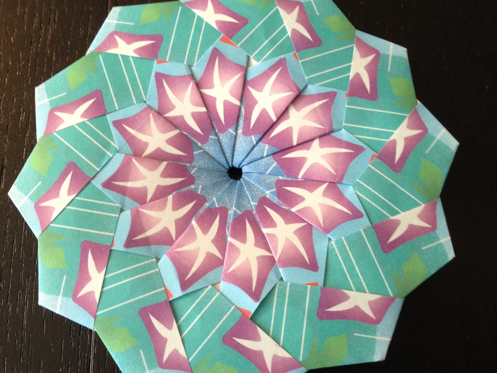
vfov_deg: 42.9
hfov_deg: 55.4
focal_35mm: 33
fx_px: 474
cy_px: 186
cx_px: 248
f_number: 2.4
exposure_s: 1/20
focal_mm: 4.13
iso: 100
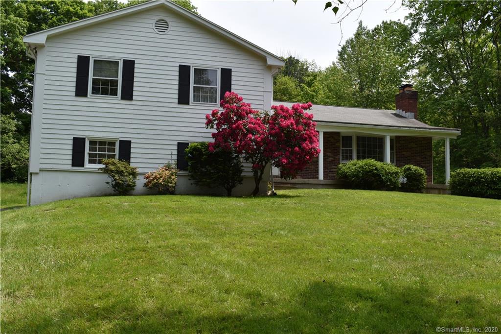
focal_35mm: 33
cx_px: 250
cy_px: 167
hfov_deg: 57.2
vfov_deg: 39.9
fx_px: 459
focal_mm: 22
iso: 200
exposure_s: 1/320
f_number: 9
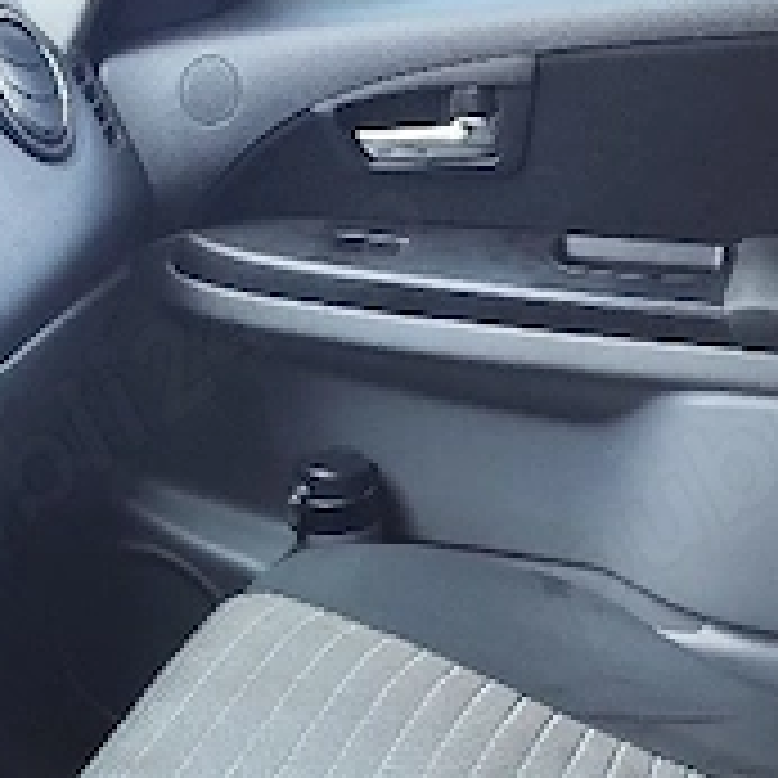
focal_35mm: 94
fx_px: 2390
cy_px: 1210
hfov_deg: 18.5
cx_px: 315
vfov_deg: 16.6
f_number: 1.65
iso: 200
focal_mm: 6.14
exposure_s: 1/100
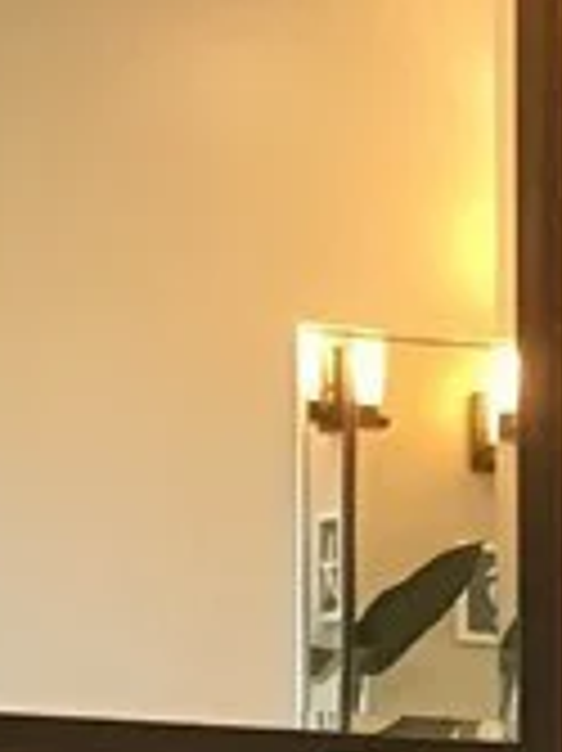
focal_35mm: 190
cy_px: 1351
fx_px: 4118
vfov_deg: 9.9
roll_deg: -1.5
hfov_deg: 7.1
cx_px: 1623
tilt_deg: -4.9
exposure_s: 1/30
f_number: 2.4
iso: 64
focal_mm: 3.3
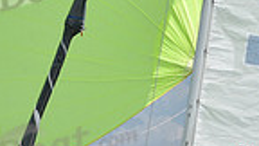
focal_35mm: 295
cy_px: 230
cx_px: 232
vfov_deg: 4.1
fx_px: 2026
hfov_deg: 7.3
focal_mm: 70
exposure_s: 1/1000
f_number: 11
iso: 320
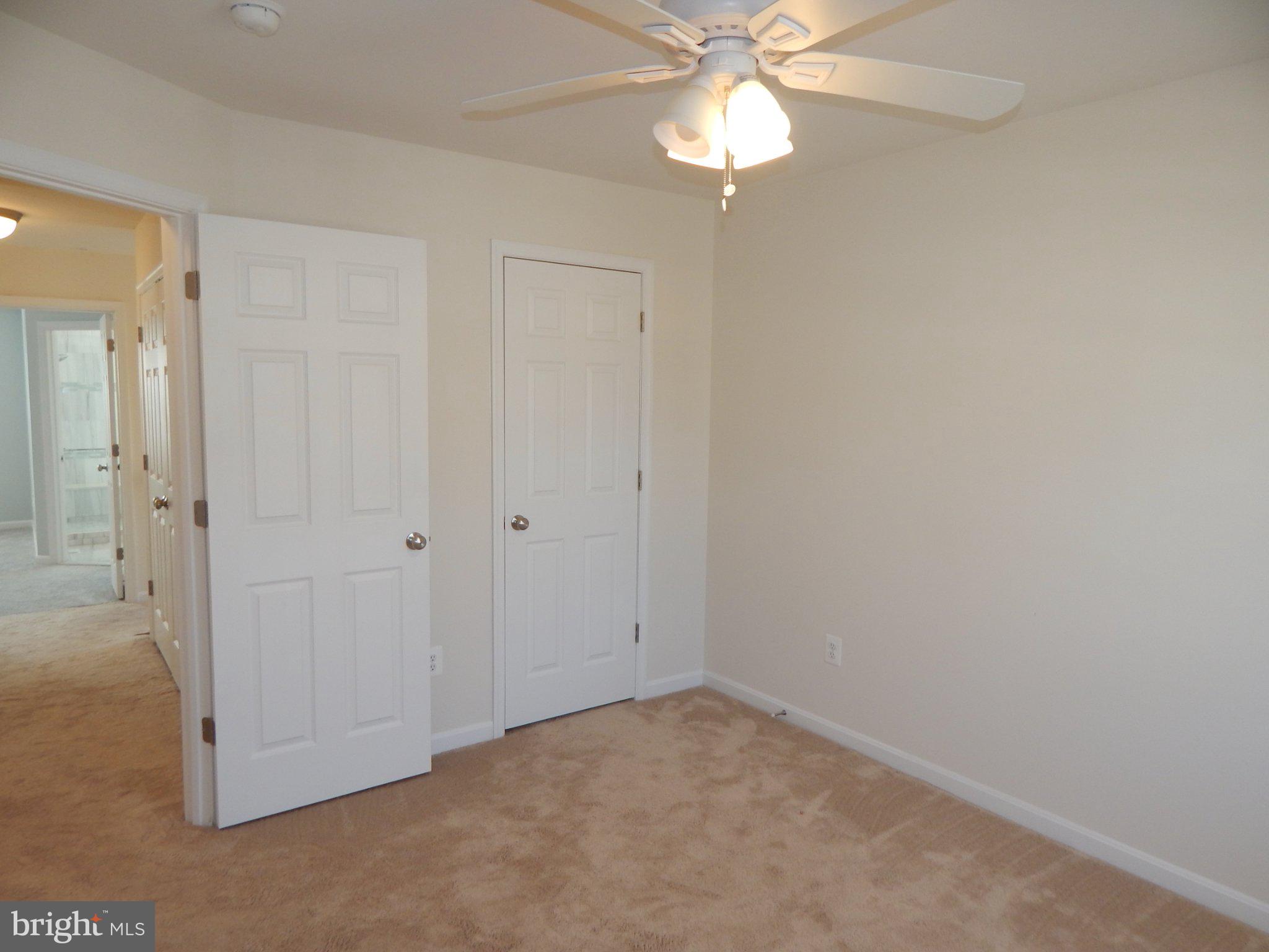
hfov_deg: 76.4
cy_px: 476
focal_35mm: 22
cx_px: 634
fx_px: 807
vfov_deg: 61.1
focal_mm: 4
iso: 125
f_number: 3
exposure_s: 1/60
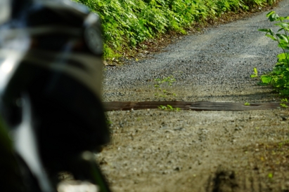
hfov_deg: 6.9
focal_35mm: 300
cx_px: 205
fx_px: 2408
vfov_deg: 4.6
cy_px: 27
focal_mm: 154
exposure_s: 1/160
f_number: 7.1
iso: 100
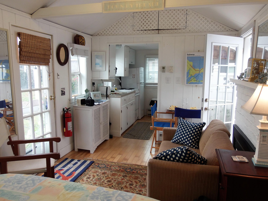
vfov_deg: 53.1
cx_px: 134
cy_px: 100
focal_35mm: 26
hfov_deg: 67.3
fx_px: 201
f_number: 3.2
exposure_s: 1/80
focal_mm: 4.66
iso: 100
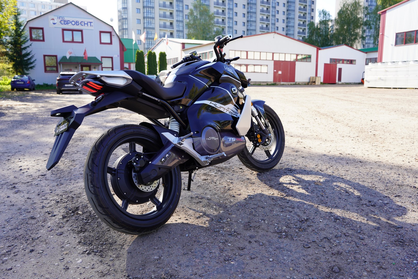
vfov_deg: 45.0
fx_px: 337
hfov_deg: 63.7
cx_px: 209
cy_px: 140
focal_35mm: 29
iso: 100
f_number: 5.6
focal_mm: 29
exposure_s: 1/80
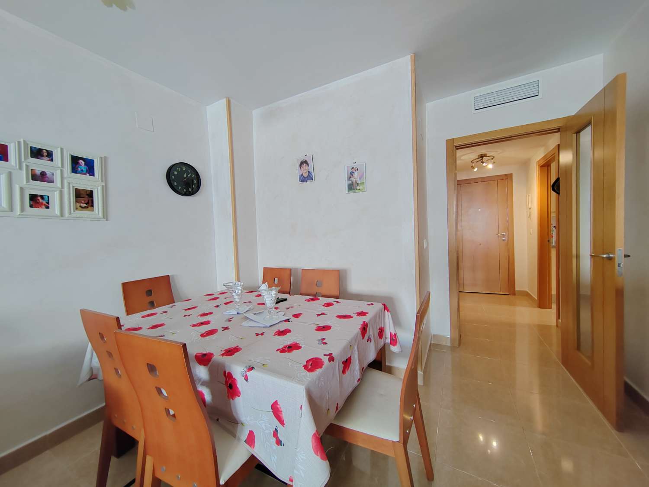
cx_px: 324
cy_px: 244
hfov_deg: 106.2
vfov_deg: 89.9
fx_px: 244
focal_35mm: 13
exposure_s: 1/33
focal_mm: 2.16
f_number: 2.2
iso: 500
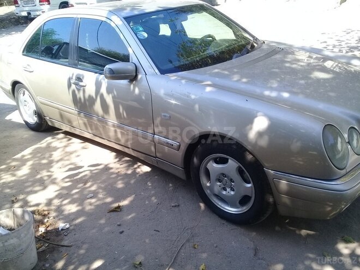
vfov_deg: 45.4
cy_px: 135
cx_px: 180
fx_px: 322
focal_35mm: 31
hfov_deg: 58.4
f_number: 2.2
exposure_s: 1/262
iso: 50
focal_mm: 3.3
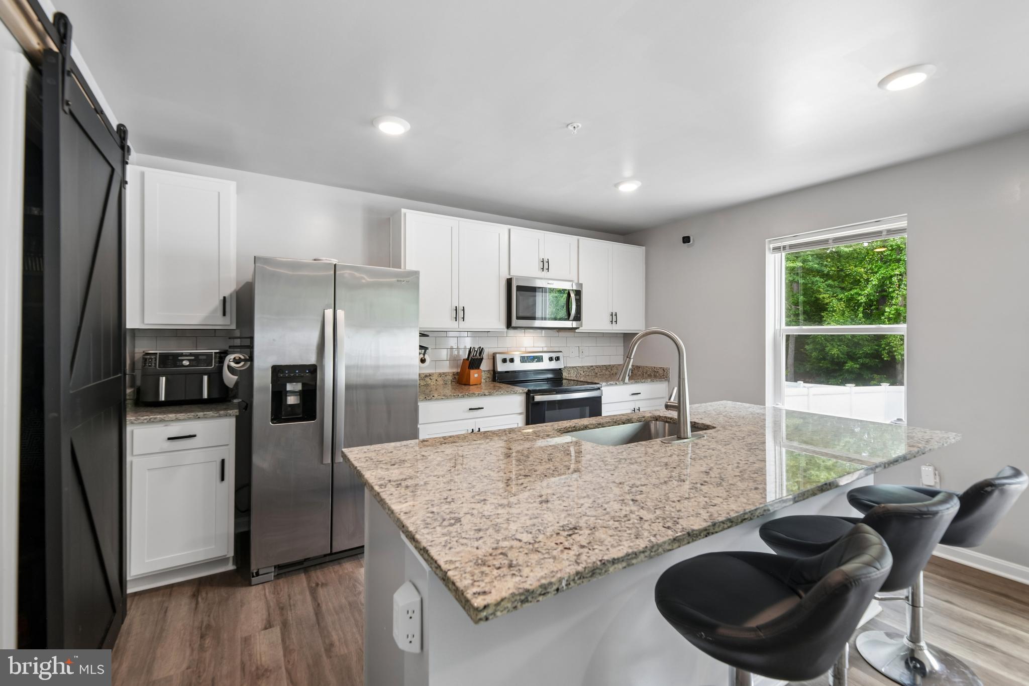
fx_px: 429
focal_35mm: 15
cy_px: 343
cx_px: 514
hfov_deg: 100.4
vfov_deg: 77.3
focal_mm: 15
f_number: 8
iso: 280
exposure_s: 1/15
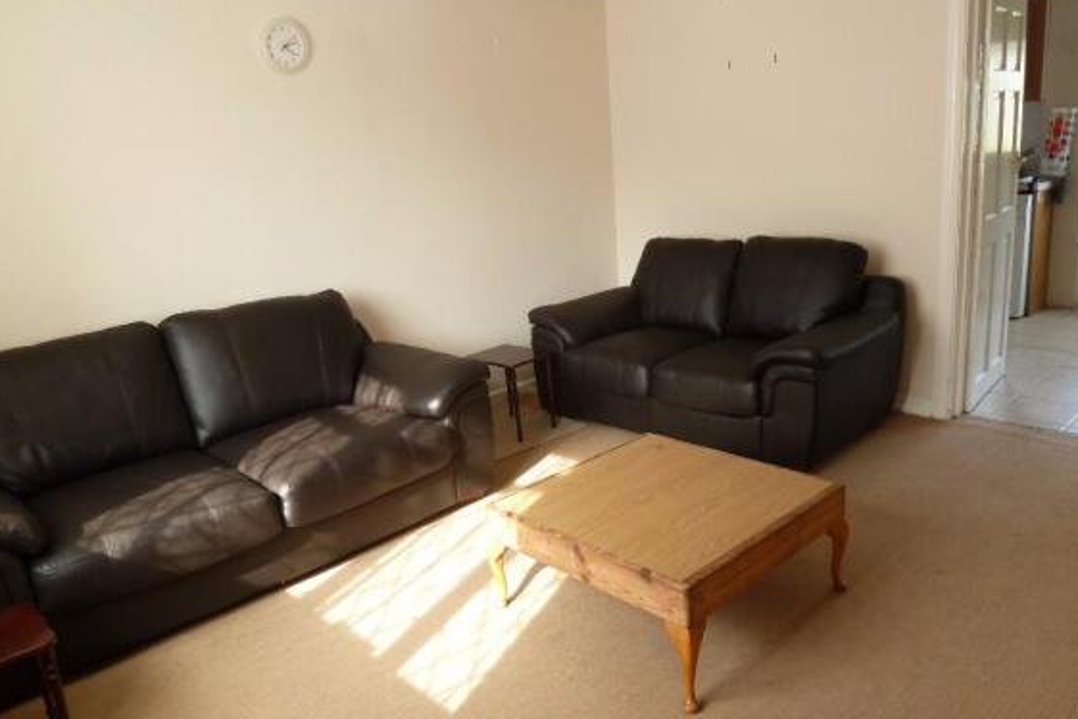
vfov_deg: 47.9
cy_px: 370
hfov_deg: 67.4
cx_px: 524
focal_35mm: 27
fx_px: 808
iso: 200
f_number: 3.3
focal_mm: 4.1
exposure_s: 1/30
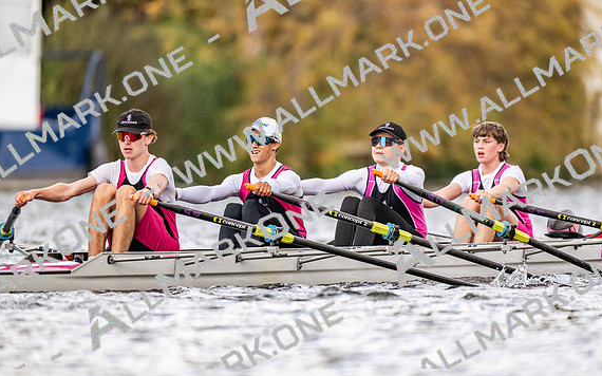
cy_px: 187
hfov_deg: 3.4
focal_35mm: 623
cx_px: 303
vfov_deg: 2.1
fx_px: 10219
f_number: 4
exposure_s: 1/2500
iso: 800
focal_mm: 600
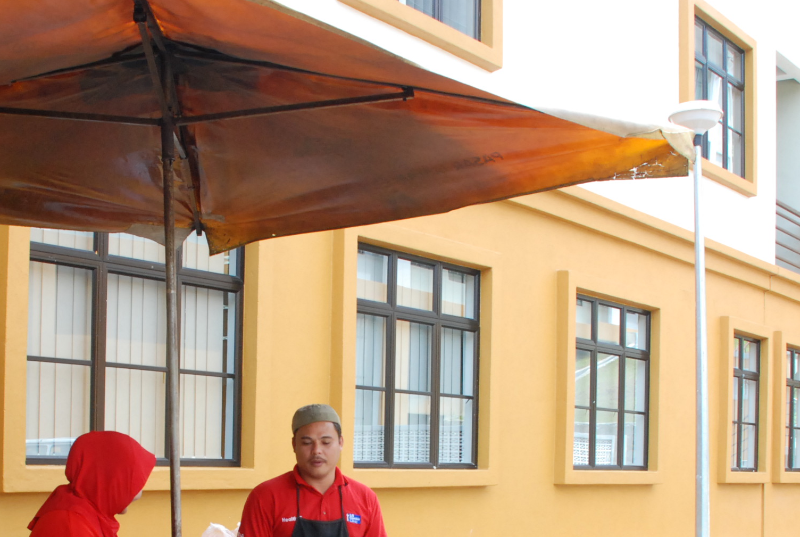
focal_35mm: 52
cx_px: 321
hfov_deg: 38.0
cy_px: 489
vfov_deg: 25.3
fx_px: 1158
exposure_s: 1/125
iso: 800
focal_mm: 18
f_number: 9
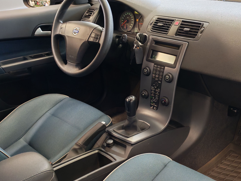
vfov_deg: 32.9
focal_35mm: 44
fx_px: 306
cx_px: 152
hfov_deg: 42.6
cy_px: 96
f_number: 1.9
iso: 800
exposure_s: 1/100
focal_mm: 6.12
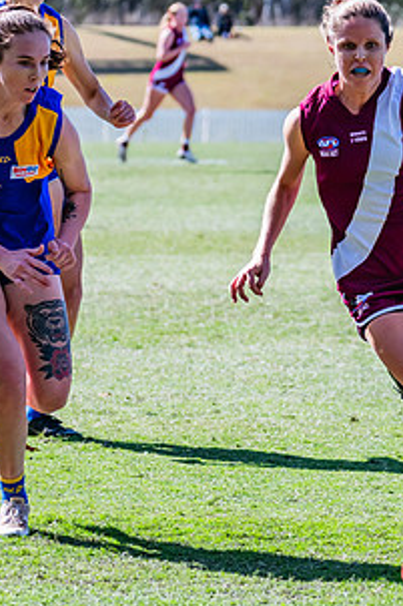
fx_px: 5783
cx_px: 321
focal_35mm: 344
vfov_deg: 6.0
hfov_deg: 4.0
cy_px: 269
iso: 800
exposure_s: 1/1600
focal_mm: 170
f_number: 7.1
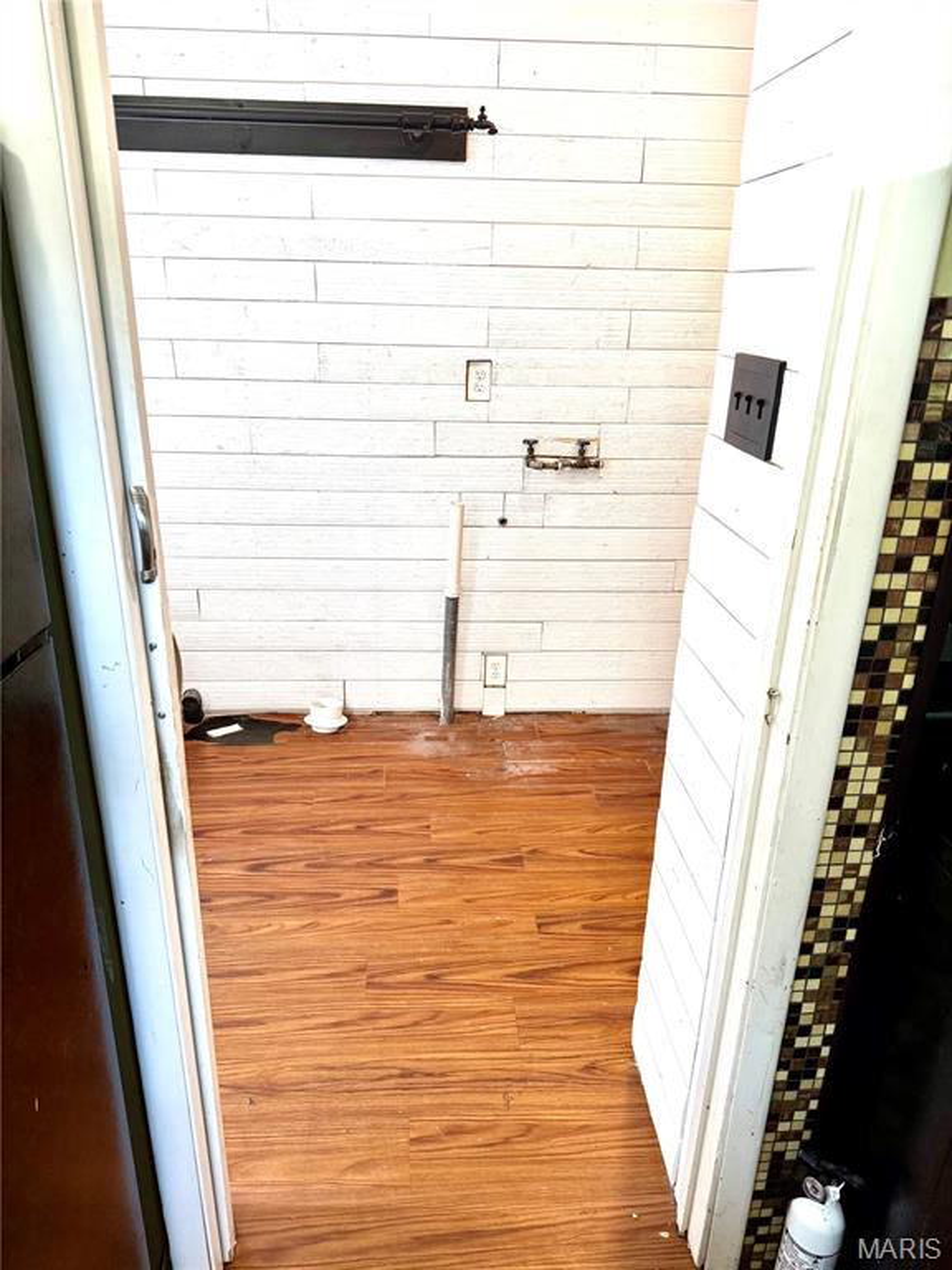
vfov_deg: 71.6
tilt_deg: -21.3
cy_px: 635
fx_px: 880
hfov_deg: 56.8
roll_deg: -1.9
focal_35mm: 24
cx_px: 476
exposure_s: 1/120
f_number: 1.78
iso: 160
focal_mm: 6.76
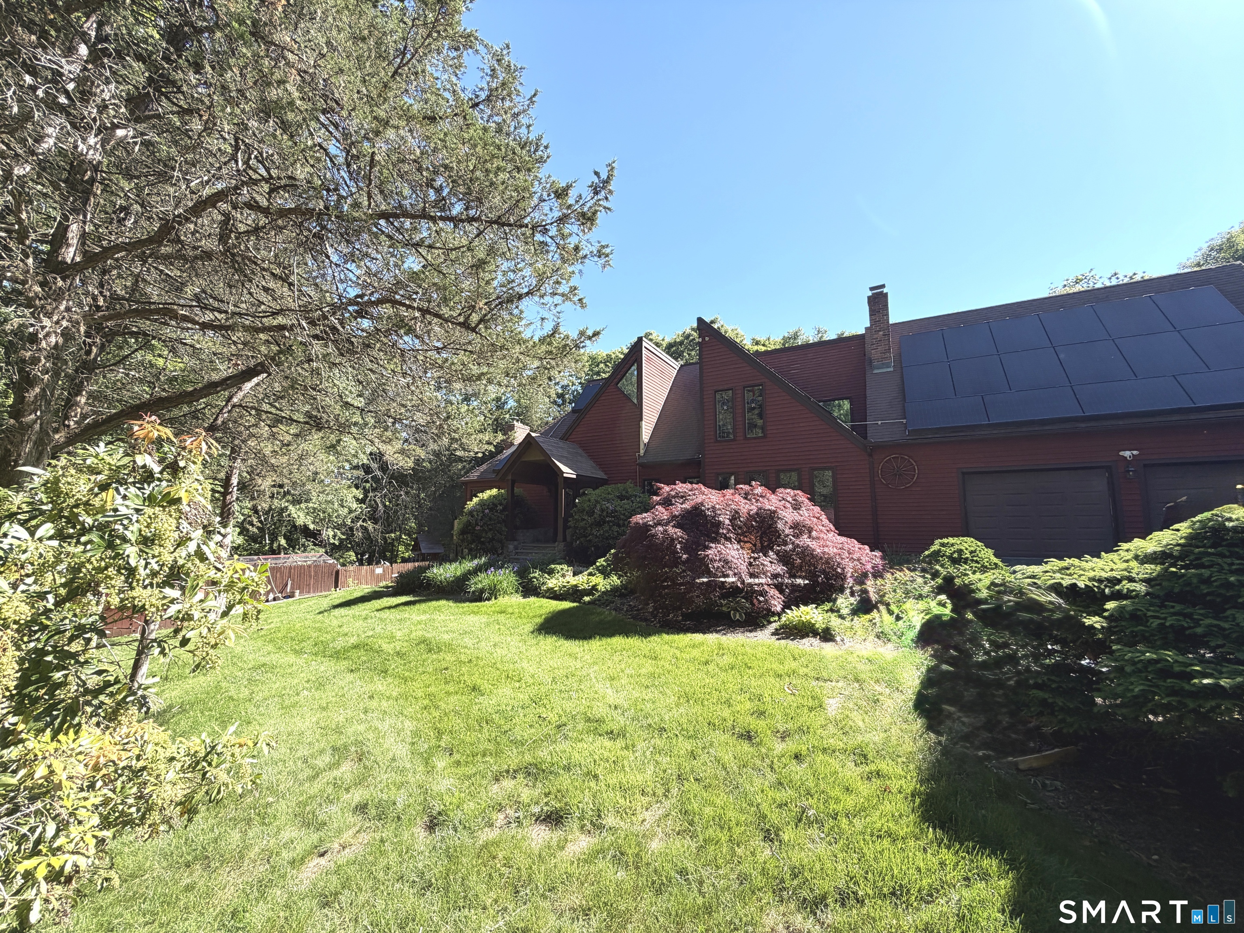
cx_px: 622
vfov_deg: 85.7
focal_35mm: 14
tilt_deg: +7.6
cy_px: 466
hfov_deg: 102.1
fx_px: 503
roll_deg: +0.5
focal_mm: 2.22
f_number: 2.2
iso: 40
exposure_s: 1/638
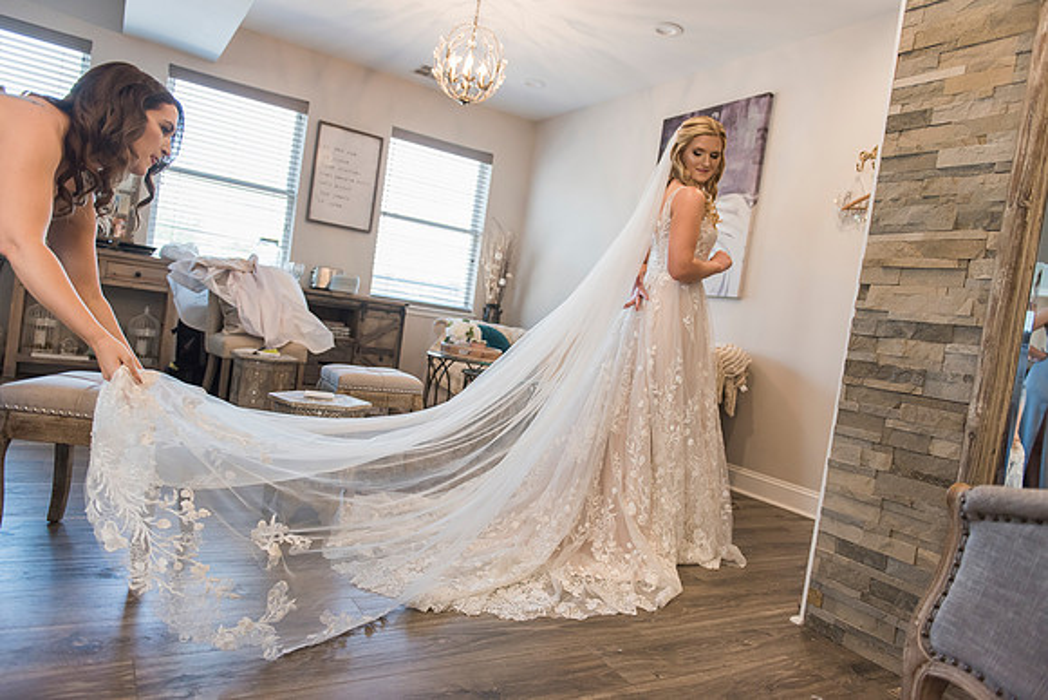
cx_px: 524
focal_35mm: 24
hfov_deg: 73.7
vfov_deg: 53.2
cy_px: 350
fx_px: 699
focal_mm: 24
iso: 1000
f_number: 2.8
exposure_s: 1/400
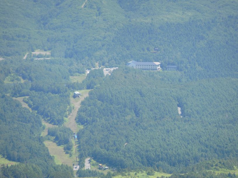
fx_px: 3121
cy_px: 89
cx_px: 119
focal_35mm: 454
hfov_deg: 4.4
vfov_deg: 3.3
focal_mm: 81
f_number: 5.9
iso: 125
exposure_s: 1/250
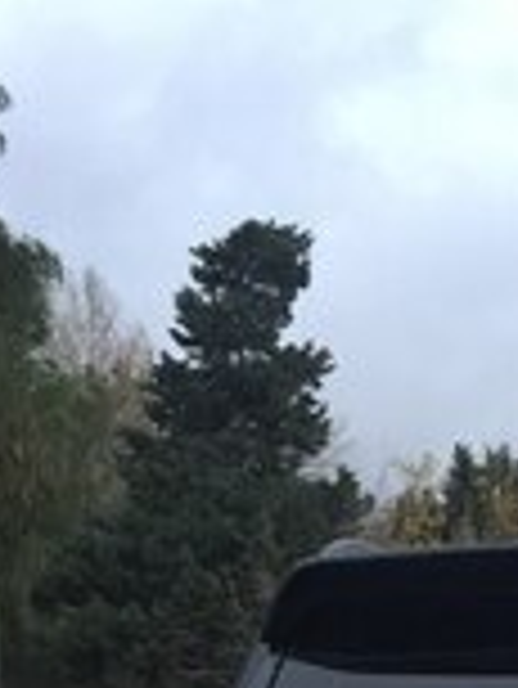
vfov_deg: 18.2
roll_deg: +1.3
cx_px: 667
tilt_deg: -9.6
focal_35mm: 94
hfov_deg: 15.1
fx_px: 1873
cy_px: 1075
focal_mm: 4.15
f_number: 2.2
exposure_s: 1/33
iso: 100
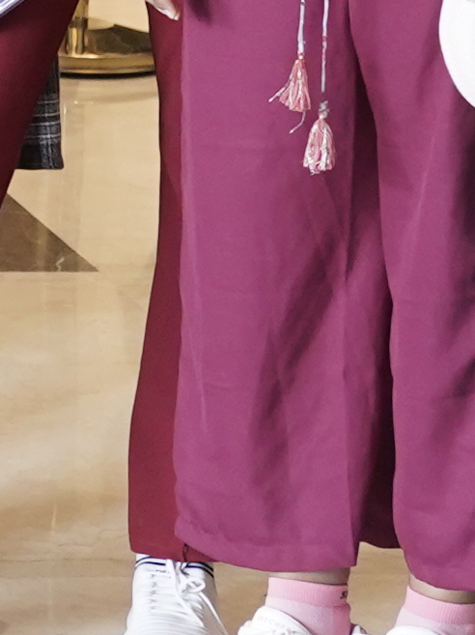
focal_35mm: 246
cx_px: -1294
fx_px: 4505
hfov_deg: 5.4
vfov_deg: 7.9
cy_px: -222
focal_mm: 28
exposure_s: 1/100
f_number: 4
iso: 1600
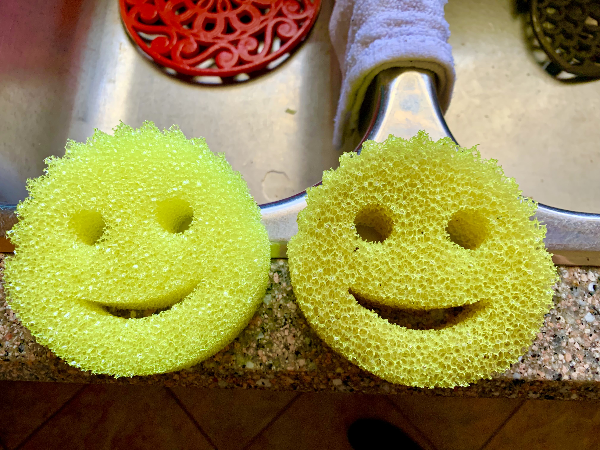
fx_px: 451
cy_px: 225
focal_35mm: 26
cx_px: 300
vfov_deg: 53.1
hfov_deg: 67.3
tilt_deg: -74.8
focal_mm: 4.25
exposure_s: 1/67
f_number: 1.8
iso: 100
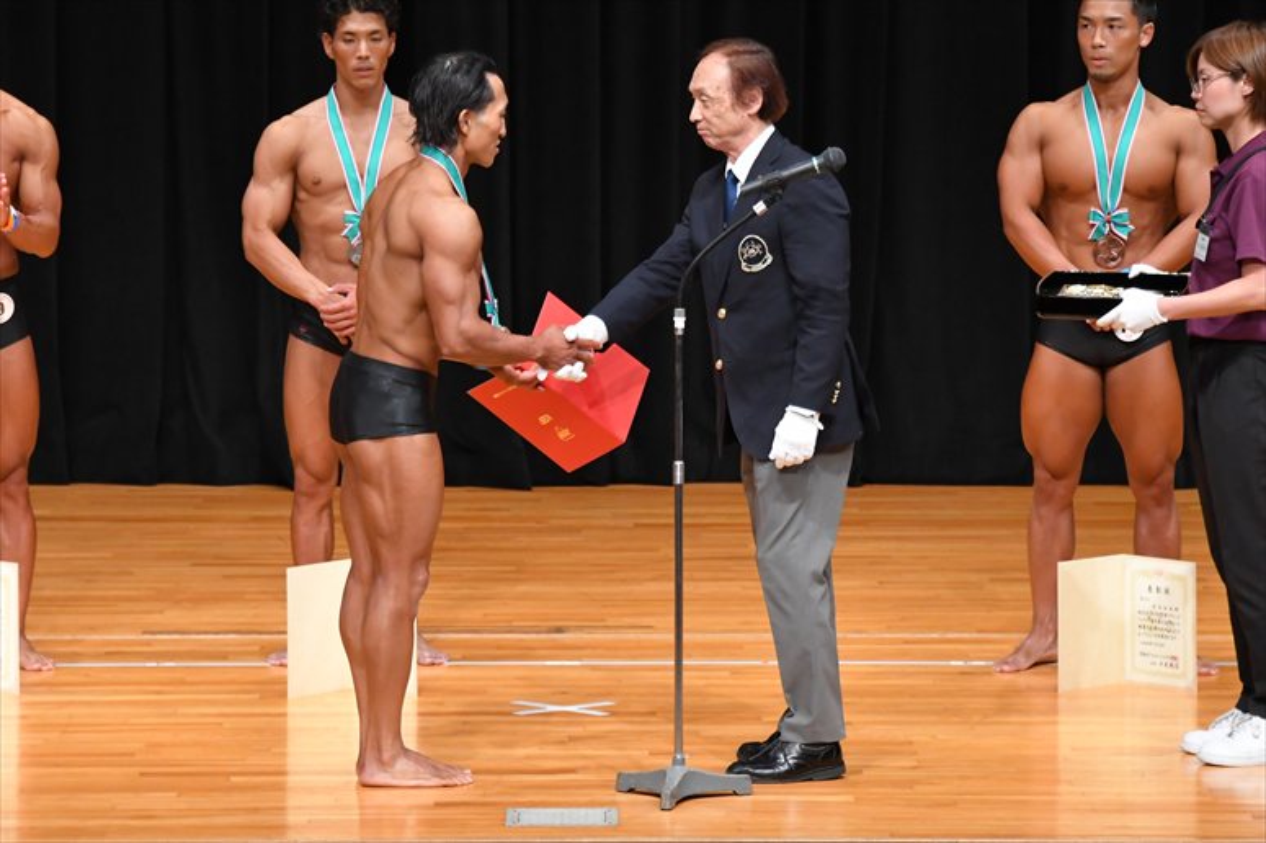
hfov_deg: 7.6
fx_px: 9490
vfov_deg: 5.1
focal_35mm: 270
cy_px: 422
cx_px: 633
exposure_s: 1/400
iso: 4000
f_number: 5.6
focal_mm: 180
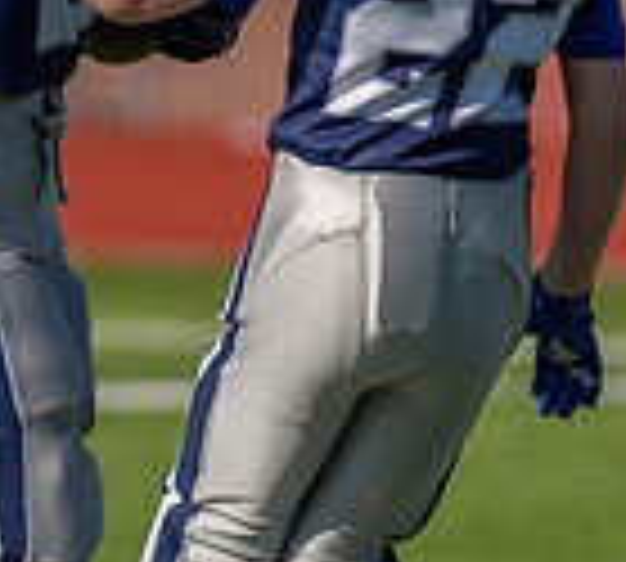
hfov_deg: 1.6
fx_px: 22375
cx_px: -335
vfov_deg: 1.4
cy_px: 138
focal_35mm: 1150
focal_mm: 200
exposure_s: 1/4000
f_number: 3.2
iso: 160
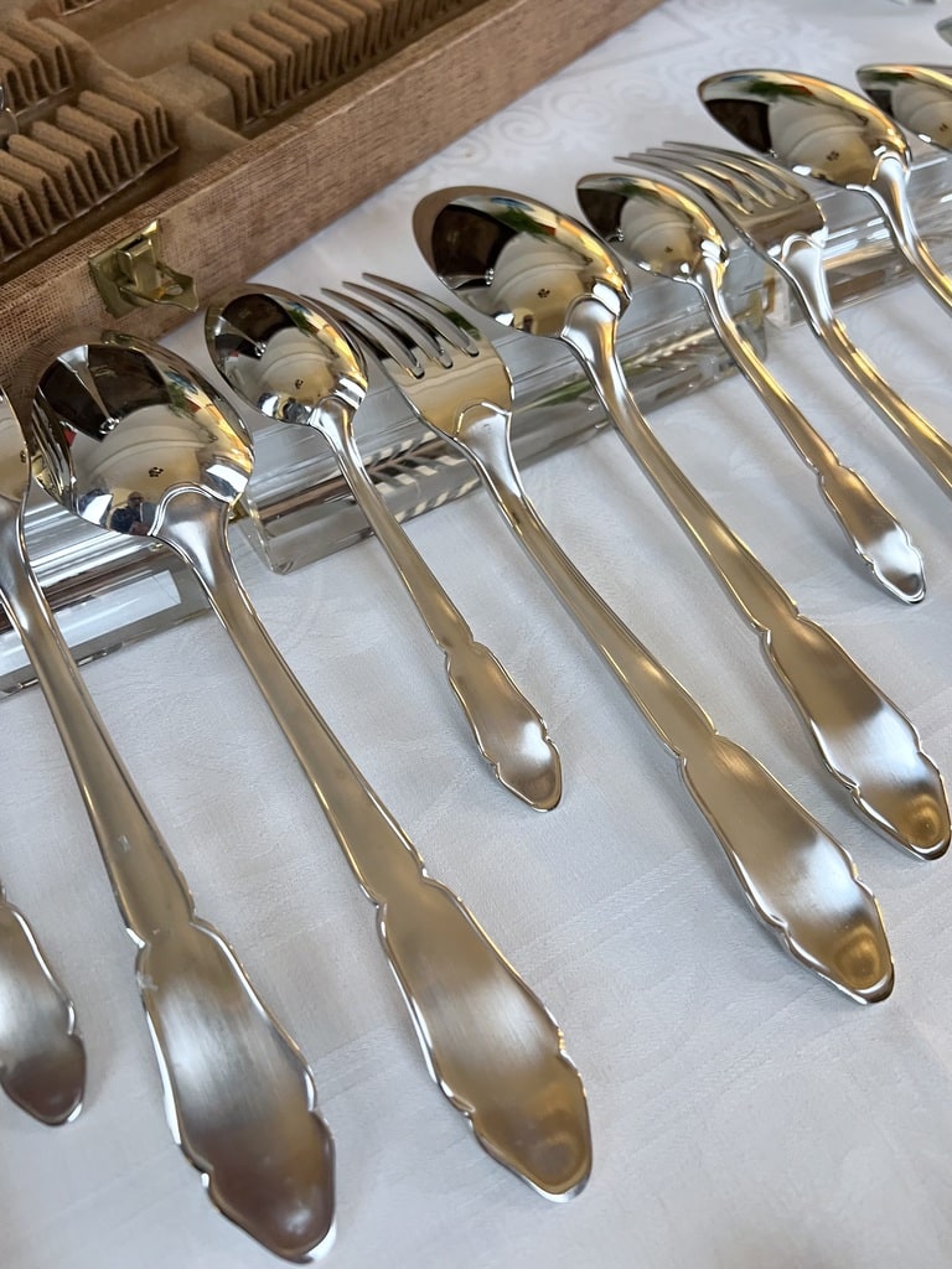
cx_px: 476
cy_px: 634
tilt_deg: -56.0
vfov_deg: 67.3
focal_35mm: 26
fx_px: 953
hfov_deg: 53.1
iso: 250
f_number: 1.5
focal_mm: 5.7
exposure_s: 1/50
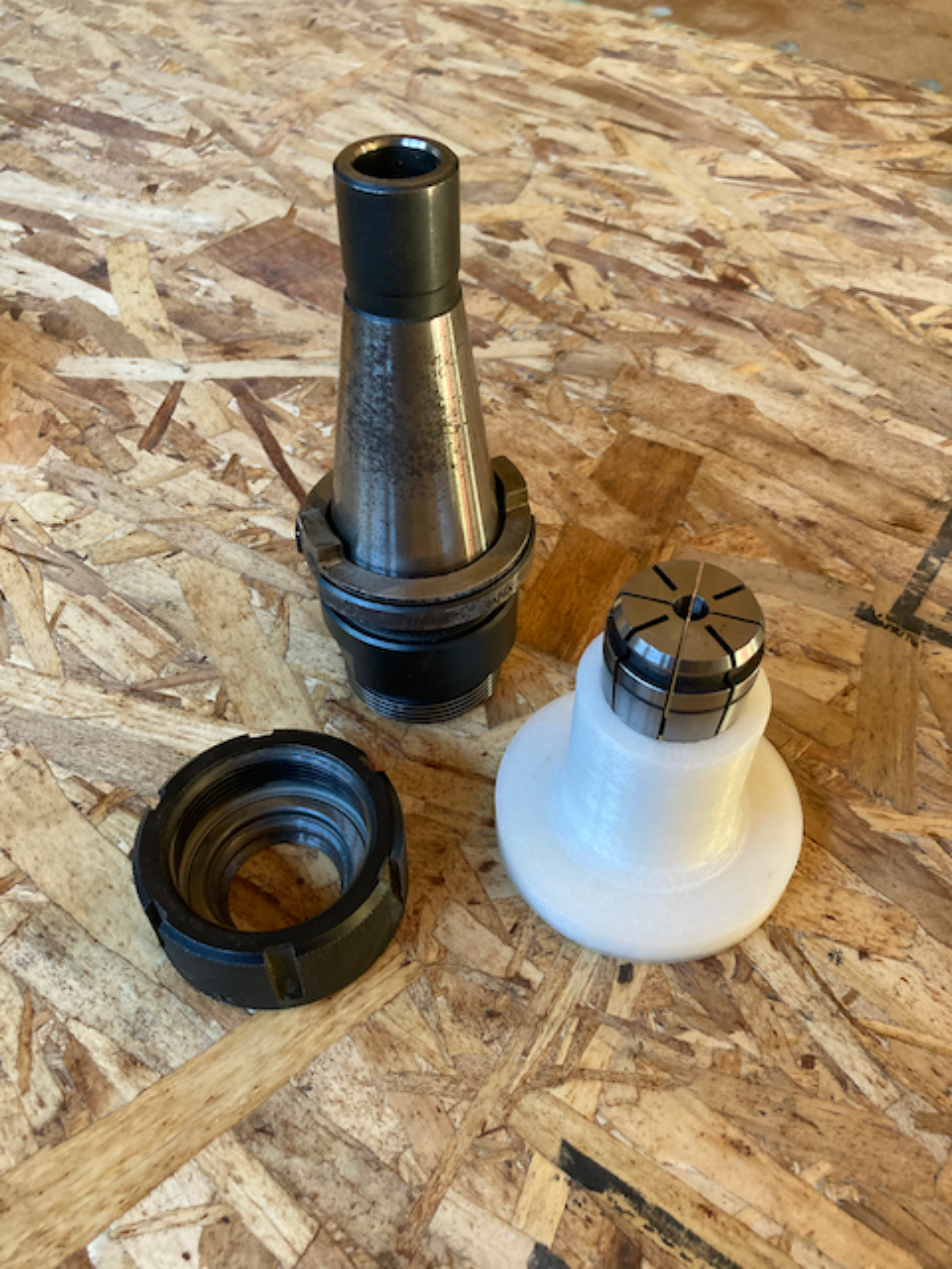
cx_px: 476
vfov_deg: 63.4
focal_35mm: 28
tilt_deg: -48.3
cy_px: 634
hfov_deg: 49.7
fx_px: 1027
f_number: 1.8
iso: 250
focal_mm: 3.99
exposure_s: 1/60
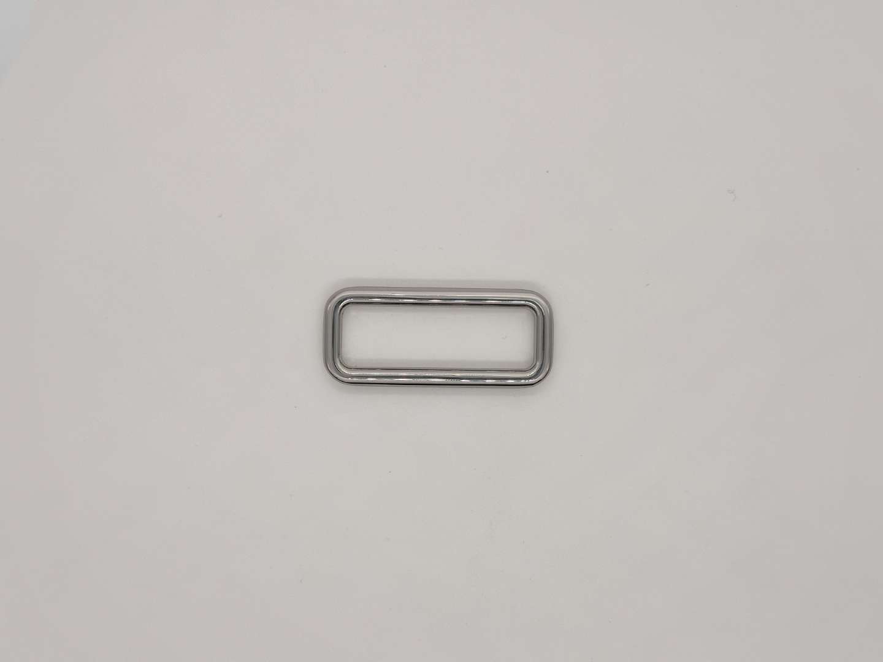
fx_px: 1224
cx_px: 442
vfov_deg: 30.3
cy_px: 331
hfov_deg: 39.7
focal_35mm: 48
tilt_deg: -88.2
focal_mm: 6.86
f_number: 1.78
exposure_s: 1/2410
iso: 64
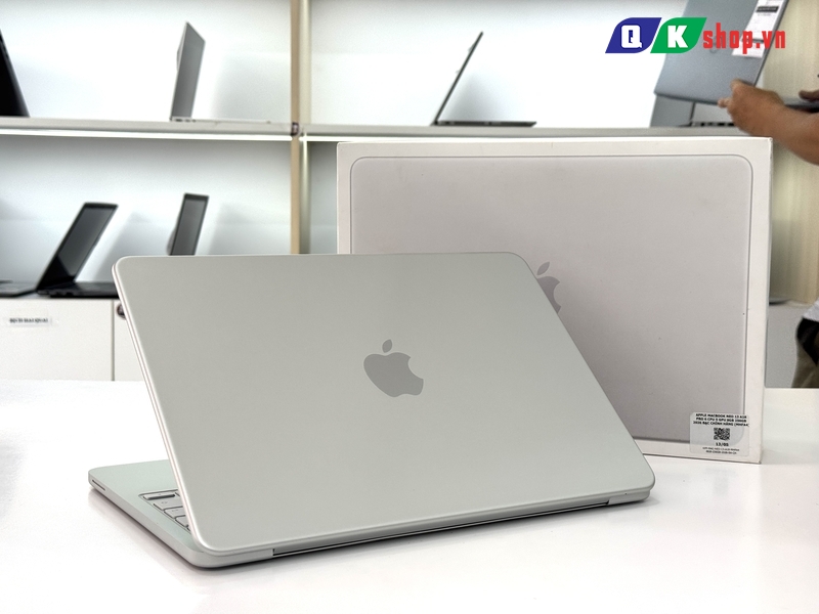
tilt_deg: -5.0
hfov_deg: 39.7
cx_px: 410
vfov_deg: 30.3
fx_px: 1136
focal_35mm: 48
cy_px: 307
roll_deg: +0.1
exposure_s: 1/243
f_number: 1.78
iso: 64
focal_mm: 6.76
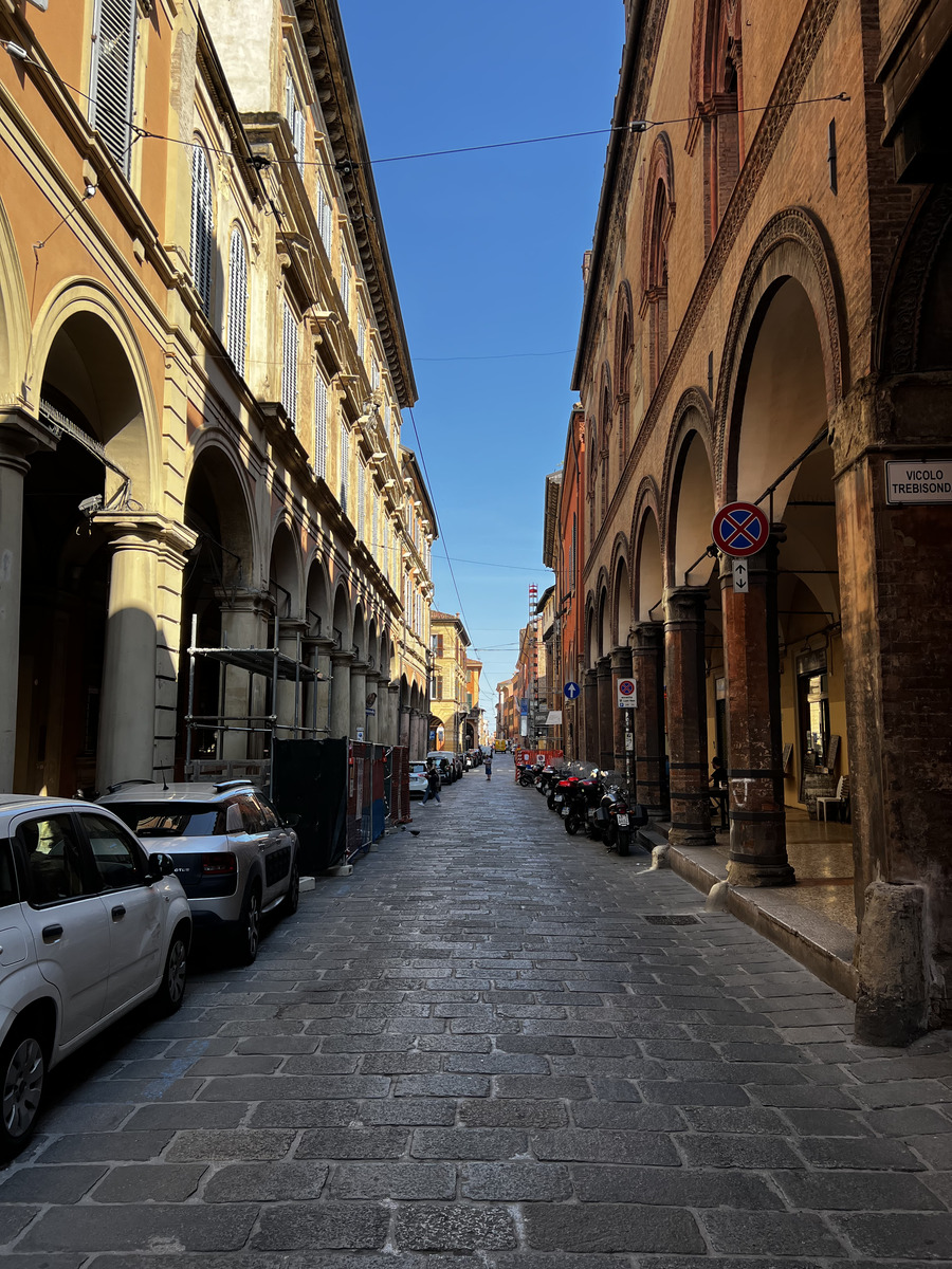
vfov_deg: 67.3
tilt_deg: +6.4
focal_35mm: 26
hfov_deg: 53.1
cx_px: 476
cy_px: 634
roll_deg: +0.4
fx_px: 953
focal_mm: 5.7
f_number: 1.5
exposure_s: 1/1575
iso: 50
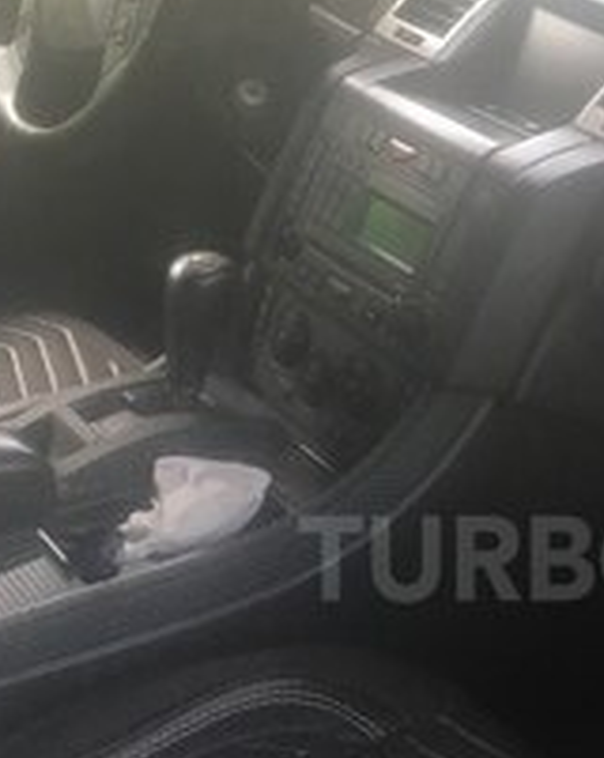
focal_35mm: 70
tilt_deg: -32.9
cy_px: 558
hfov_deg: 21.1
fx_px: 1569
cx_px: 589
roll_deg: -3.9
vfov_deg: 26.9
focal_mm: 4.15
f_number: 2.2
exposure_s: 1/33
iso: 40
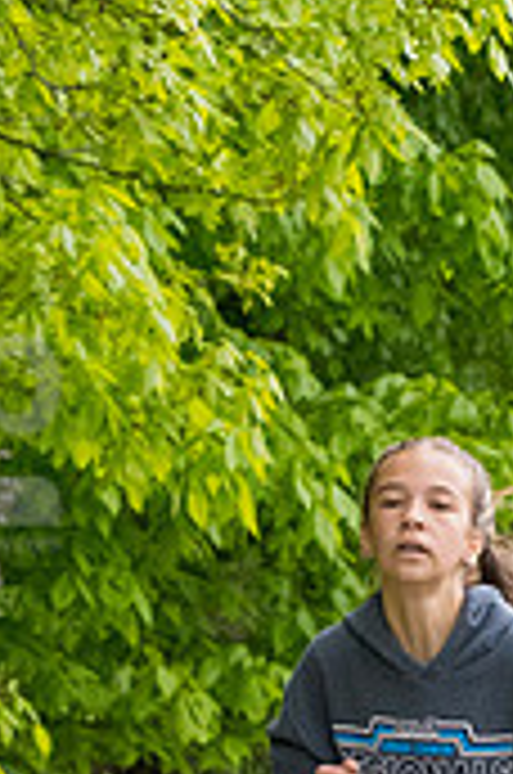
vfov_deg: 5.8
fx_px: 7597
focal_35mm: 354
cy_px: 909
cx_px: 448
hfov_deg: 3.9
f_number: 5.6
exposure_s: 1/1250
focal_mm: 90
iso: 2500
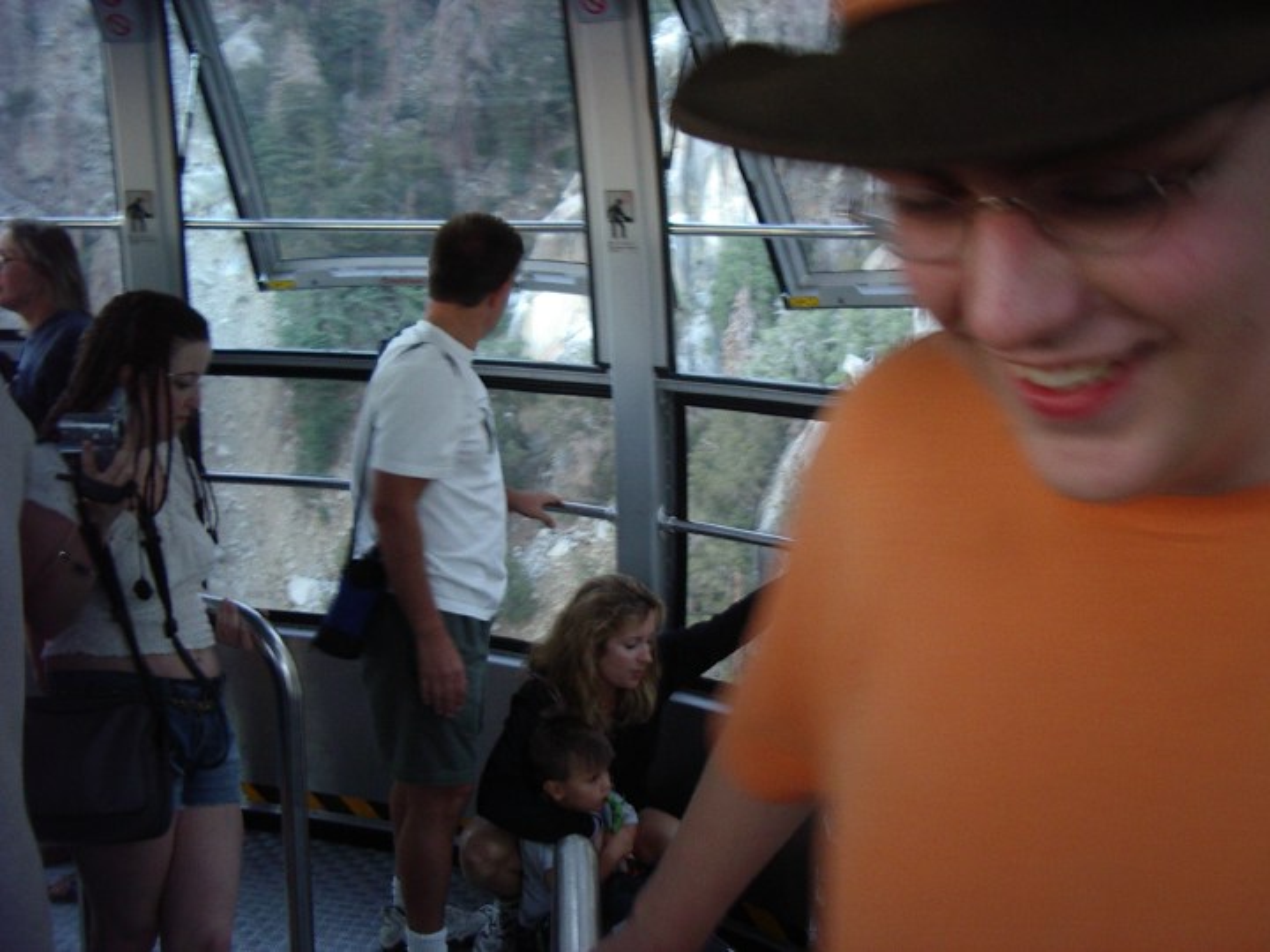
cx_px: 635
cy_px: 476
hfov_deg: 49.0
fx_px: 1394
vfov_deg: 37.7
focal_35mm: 38
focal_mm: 5.8
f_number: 2.6
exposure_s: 1/25
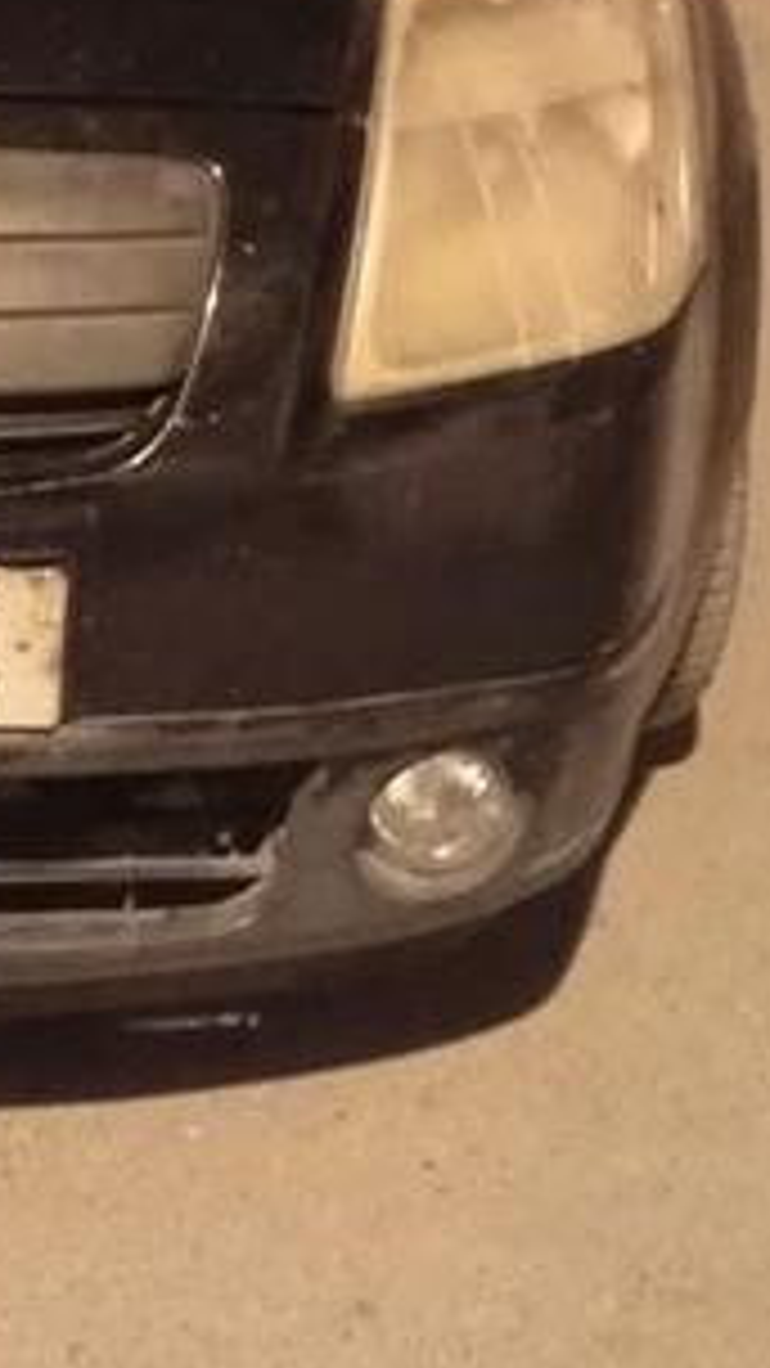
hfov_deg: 13.7
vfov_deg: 23.7
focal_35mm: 84
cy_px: -135
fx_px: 3049
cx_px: -324
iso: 3233
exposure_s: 1/10
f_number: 1.8
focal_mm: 3.84
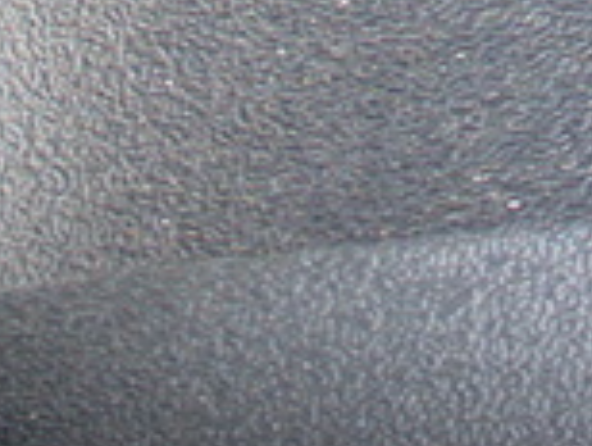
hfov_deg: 9.6
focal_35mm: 202
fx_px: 3460
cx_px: 830
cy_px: -852
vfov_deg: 6.7
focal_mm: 18
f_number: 4.5
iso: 200
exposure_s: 1/40
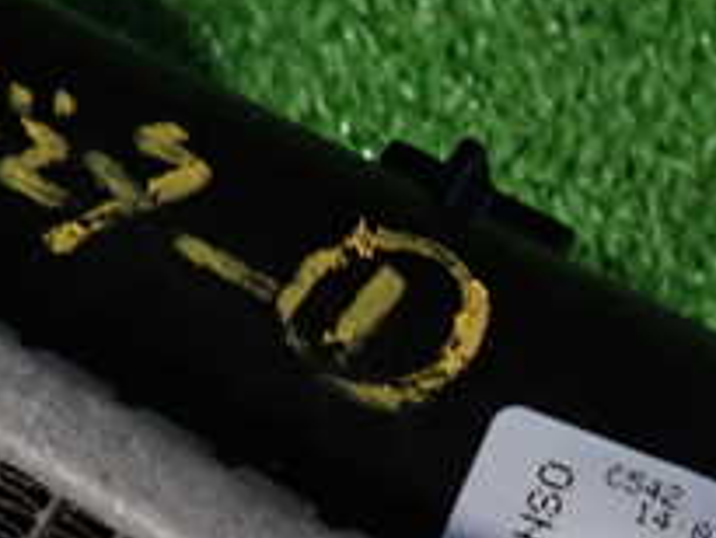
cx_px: 398
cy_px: 461
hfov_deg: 26.6
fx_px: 1511
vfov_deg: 19.9
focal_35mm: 73
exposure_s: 1/30
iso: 400
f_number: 2
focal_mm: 4.5
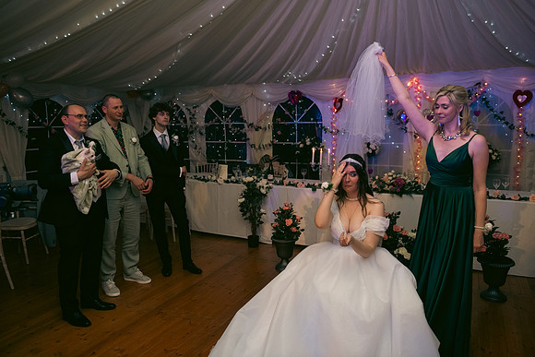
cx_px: 268
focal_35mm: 28
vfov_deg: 46.4
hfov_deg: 65.5
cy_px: 178
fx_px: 416
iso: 800
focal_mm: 28
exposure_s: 1/160
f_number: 3.5
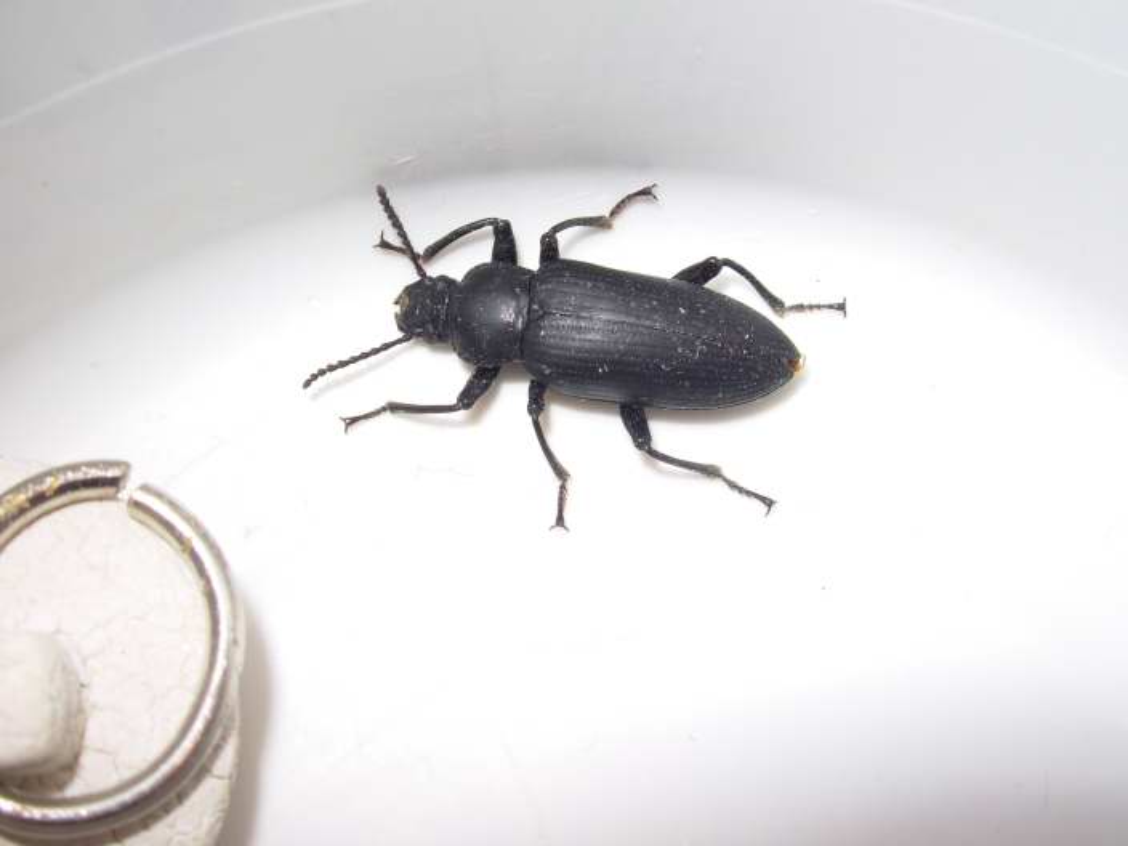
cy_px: 423
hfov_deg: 42.1
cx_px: 564
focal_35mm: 45
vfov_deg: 32.2
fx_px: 1466
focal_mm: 7.5
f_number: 5.3
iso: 50
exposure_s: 1/32
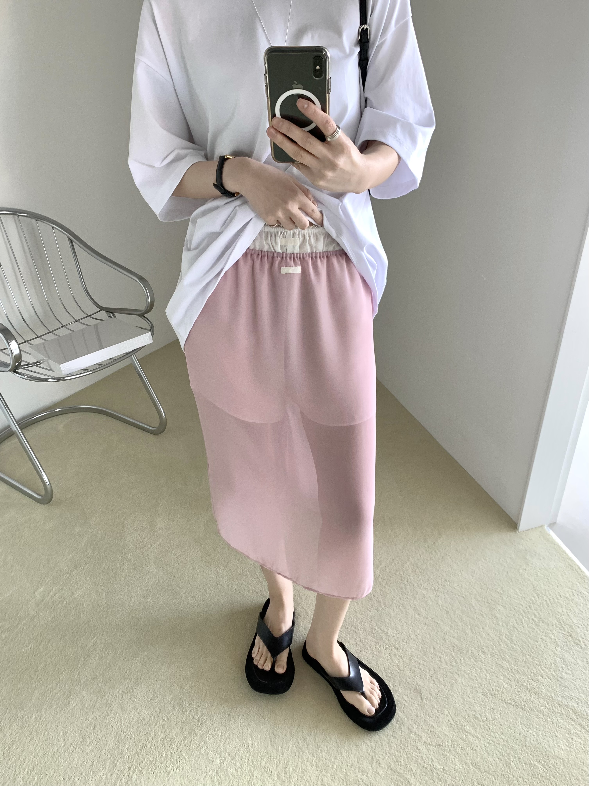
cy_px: 393
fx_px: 590
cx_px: 294
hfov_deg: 53.1
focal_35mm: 26
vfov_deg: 67.3
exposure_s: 1/74
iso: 100
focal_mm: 4.25
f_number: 1.8
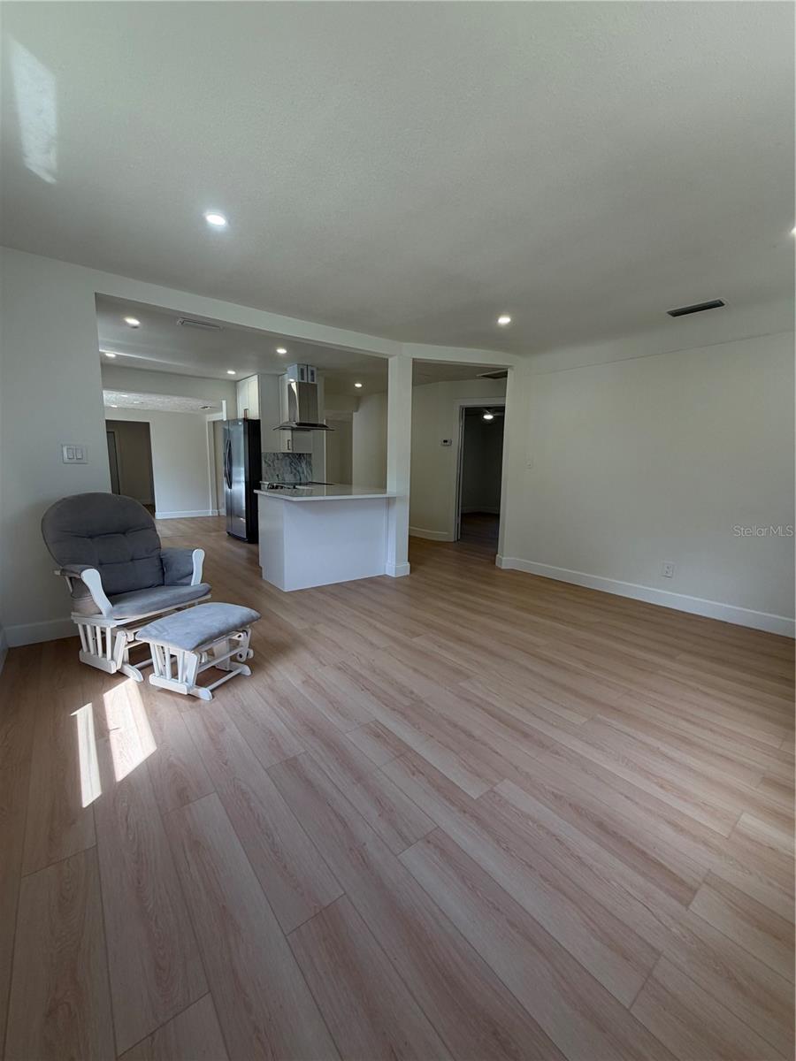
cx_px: 398
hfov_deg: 85.7
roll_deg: -0.9
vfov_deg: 102.1
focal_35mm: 14
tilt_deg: -8.9
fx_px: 429
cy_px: 530
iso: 64
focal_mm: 2.22
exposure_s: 1/120
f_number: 2.2
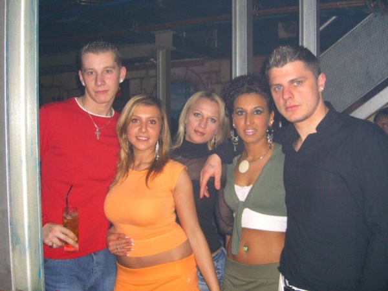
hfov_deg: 49.0
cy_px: 146
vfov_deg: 37.7
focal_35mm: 38
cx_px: 194
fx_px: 426
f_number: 2.8
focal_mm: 7.9
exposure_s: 1/60
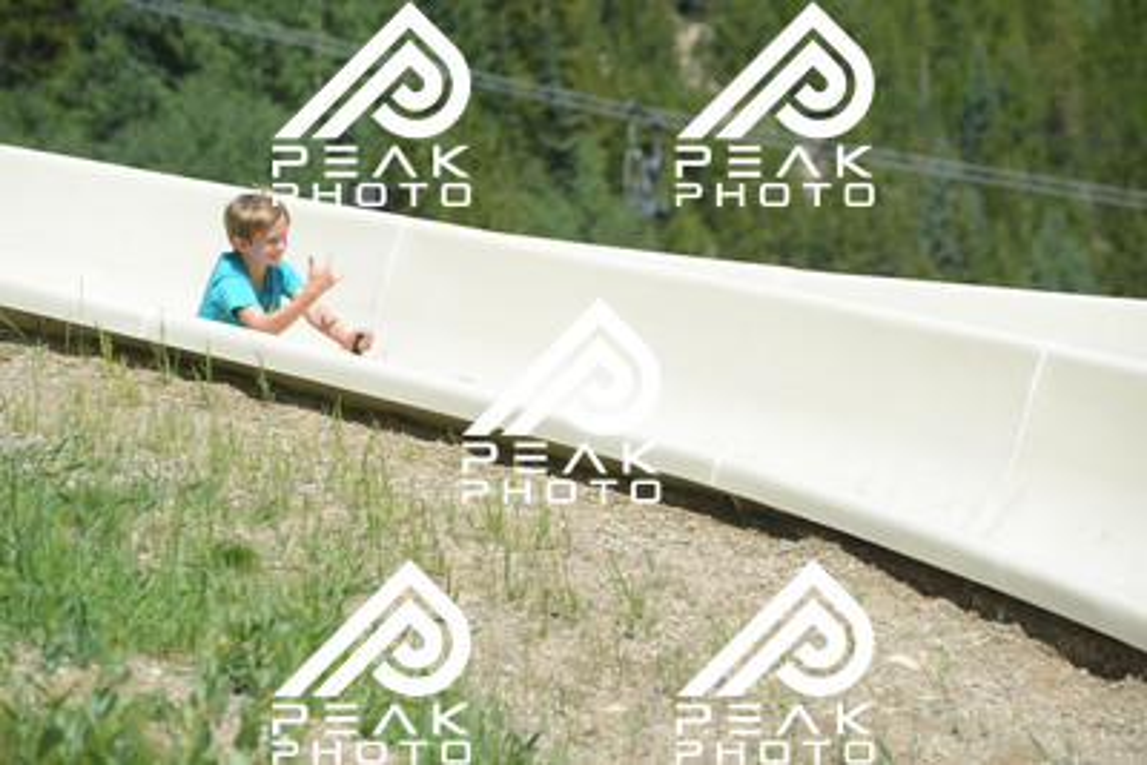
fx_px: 6215
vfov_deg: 7.0
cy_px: 382
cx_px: 574
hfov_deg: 10.5
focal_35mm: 195
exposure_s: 1/640
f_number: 6.3
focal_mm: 195
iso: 200
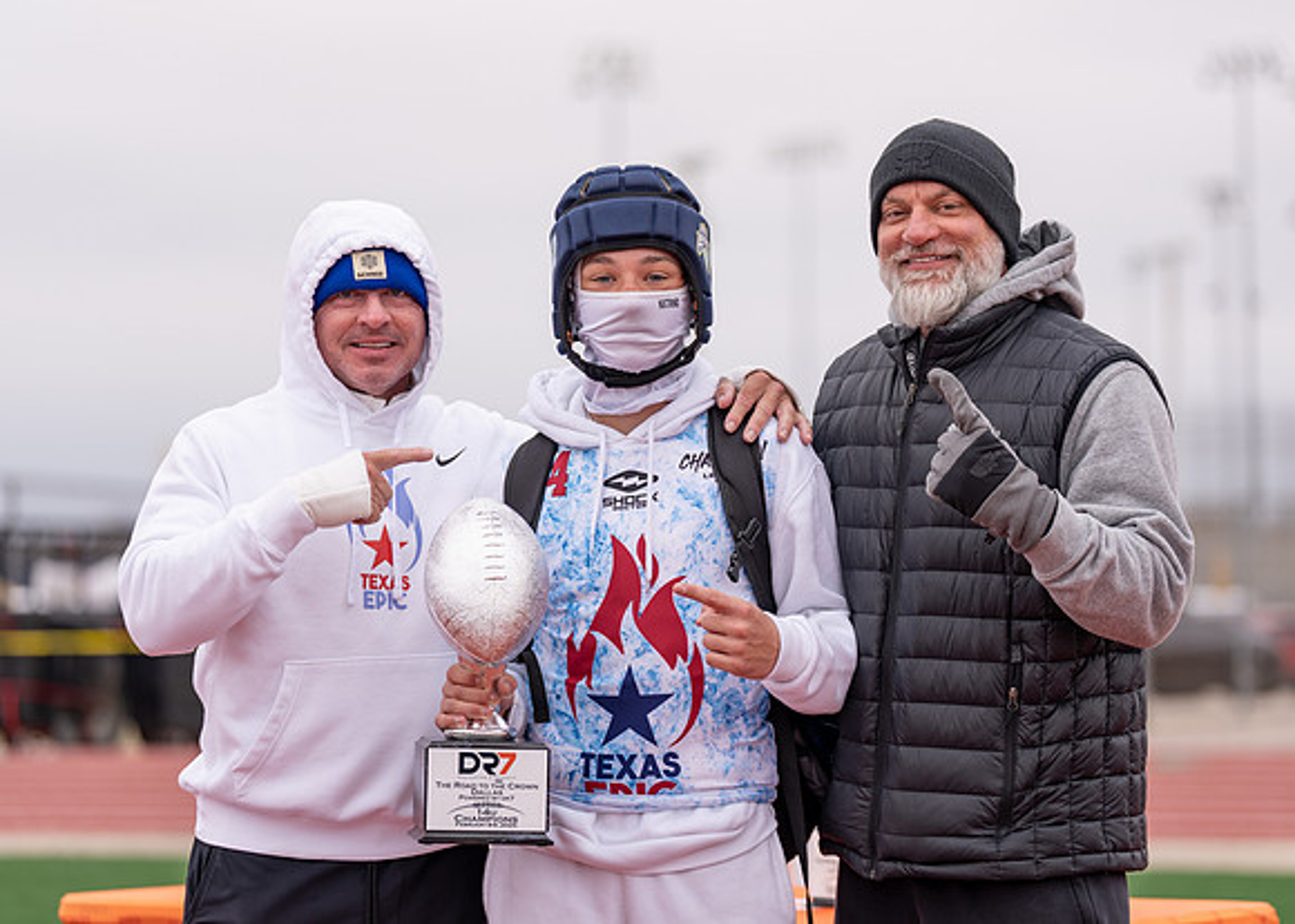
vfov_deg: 11.0
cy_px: 462
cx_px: 648
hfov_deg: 15.3
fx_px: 4816
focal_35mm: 131
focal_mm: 125
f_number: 2.8
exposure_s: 1/1000
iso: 100
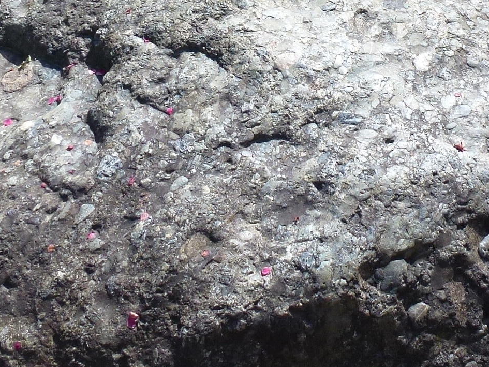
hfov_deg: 29.6
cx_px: 320
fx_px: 918
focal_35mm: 65
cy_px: -119
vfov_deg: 20.5
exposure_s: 1/400
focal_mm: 4.3
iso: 100
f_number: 4
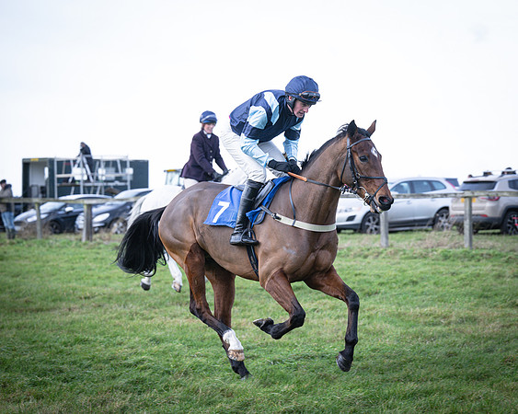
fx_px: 1730
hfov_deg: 17.0
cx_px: 367
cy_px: 225
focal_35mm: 113
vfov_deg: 13.6
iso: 400
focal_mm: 85
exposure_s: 1/800
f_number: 4
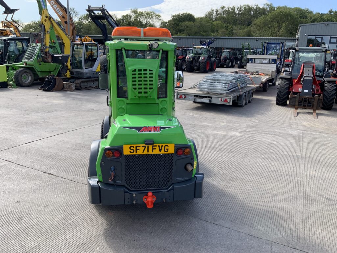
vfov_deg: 48.2
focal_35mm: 29
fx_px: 282
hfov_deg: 61.7
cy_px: 126
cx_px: 168
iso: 16
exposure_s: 1/719
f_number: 1.8
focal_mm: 3
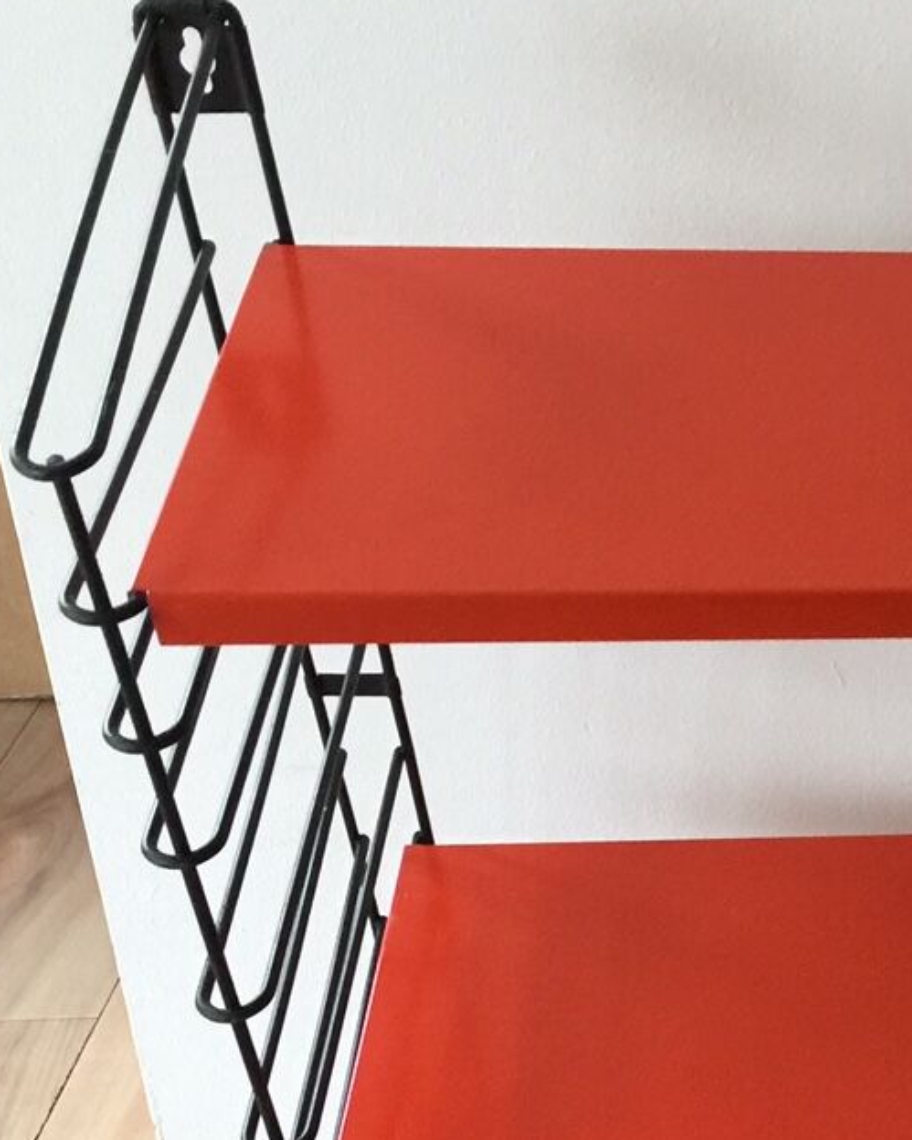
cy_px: 954
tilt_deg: -33.5
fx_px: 2497
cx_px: 1235
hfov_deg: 18.9
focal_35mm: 74
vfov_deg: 25.2
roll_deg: -2.4
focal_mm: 4.15
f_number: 2.2
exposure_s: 1/15
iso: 80
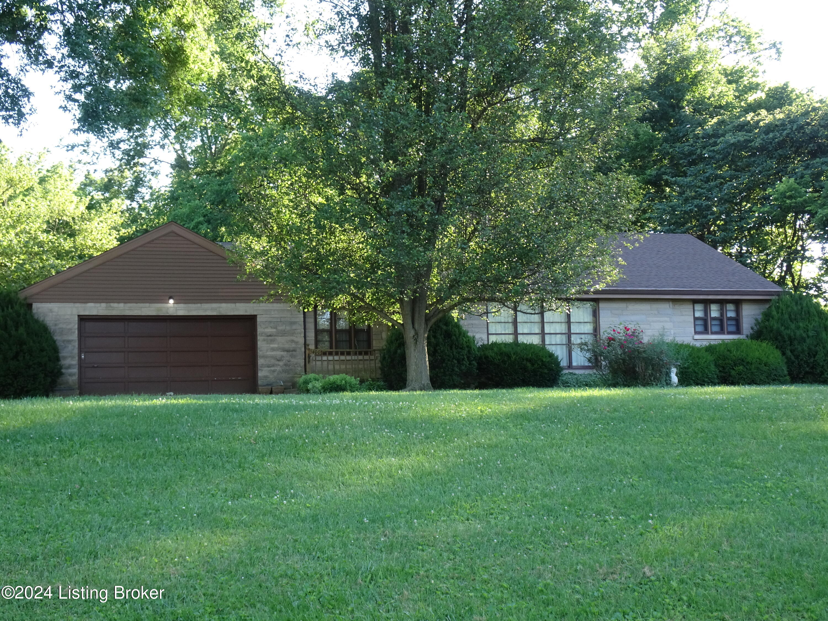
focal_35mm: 46
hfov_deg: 41.2
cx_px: 414
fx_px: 1100
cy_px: 310
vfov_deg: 31.5
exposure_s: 1/50
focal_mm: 7.87
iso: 100
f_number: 4.5
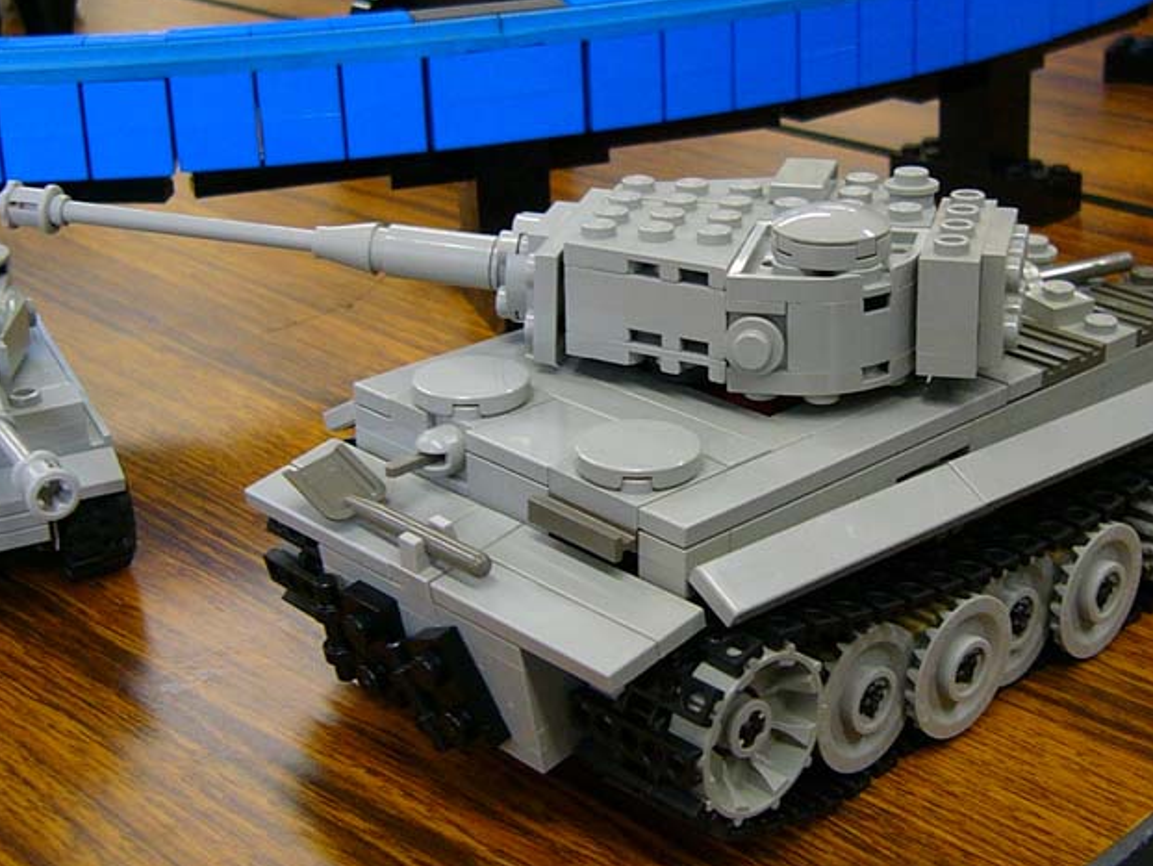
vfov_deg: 32.2
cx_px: 623
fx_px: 1499
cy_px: 427
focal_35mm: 45
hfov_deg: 42.0
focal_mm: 5.8
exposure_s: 1/50
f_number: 2.8
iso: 100
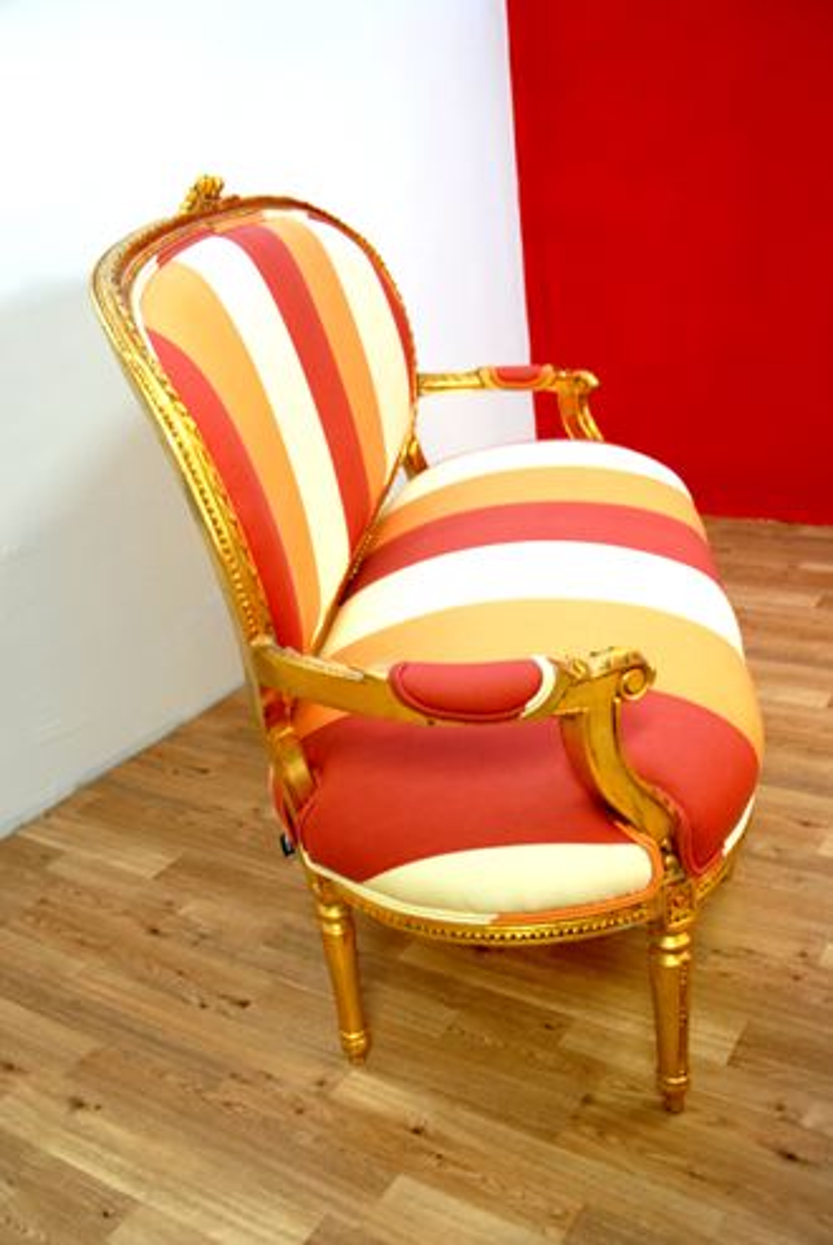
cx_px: 416
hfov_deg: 40.1
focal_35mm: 33
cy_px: 622
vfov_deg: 57.2
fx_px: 1142
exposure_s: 1/20
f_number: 3.8
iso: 400
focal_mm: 22
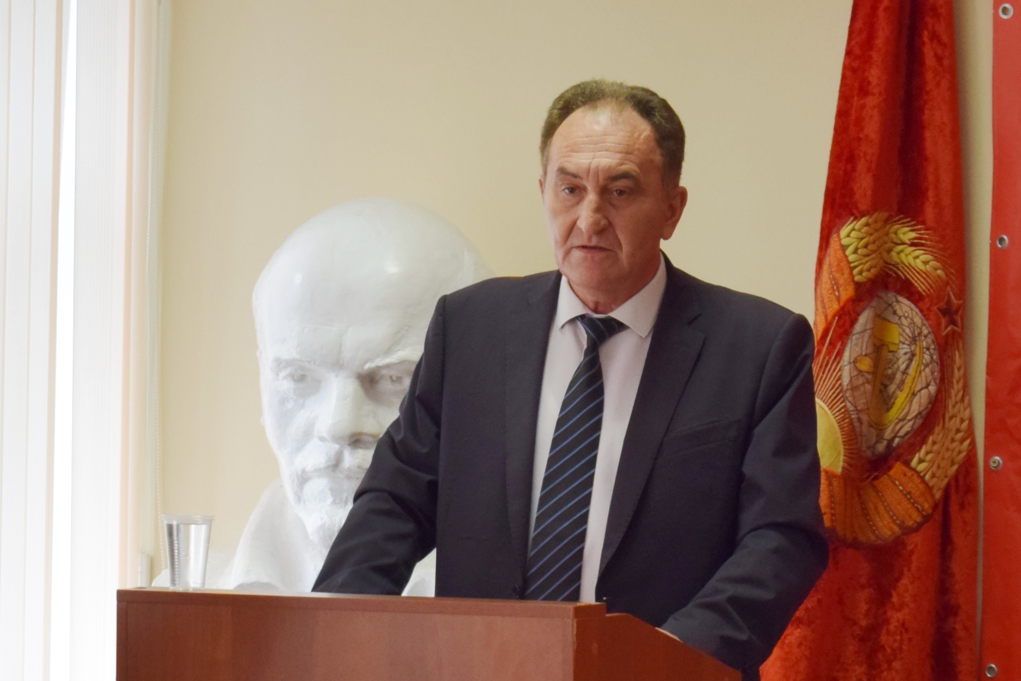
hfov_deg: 24.6
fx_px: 2339
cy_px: 340
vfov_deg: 16.5
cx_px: 510
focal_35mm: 82
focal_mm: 55
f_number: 5.6
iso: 640
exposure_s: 1/60
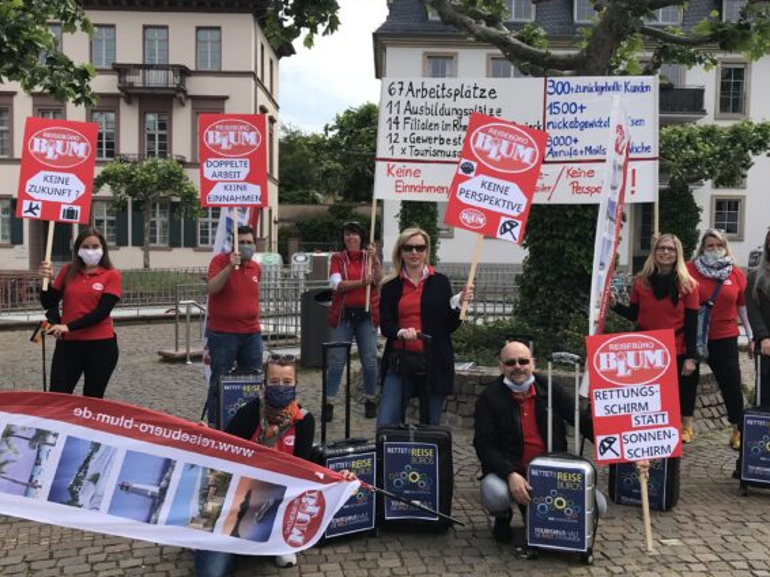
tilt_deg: -5.8
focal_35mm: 38
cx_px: 412
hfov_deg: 49.0
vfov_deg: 37.7
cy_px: 308
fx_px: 845
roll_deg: -0.5
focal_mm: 3.99
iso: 20
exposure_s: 1/1350
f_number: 1.8
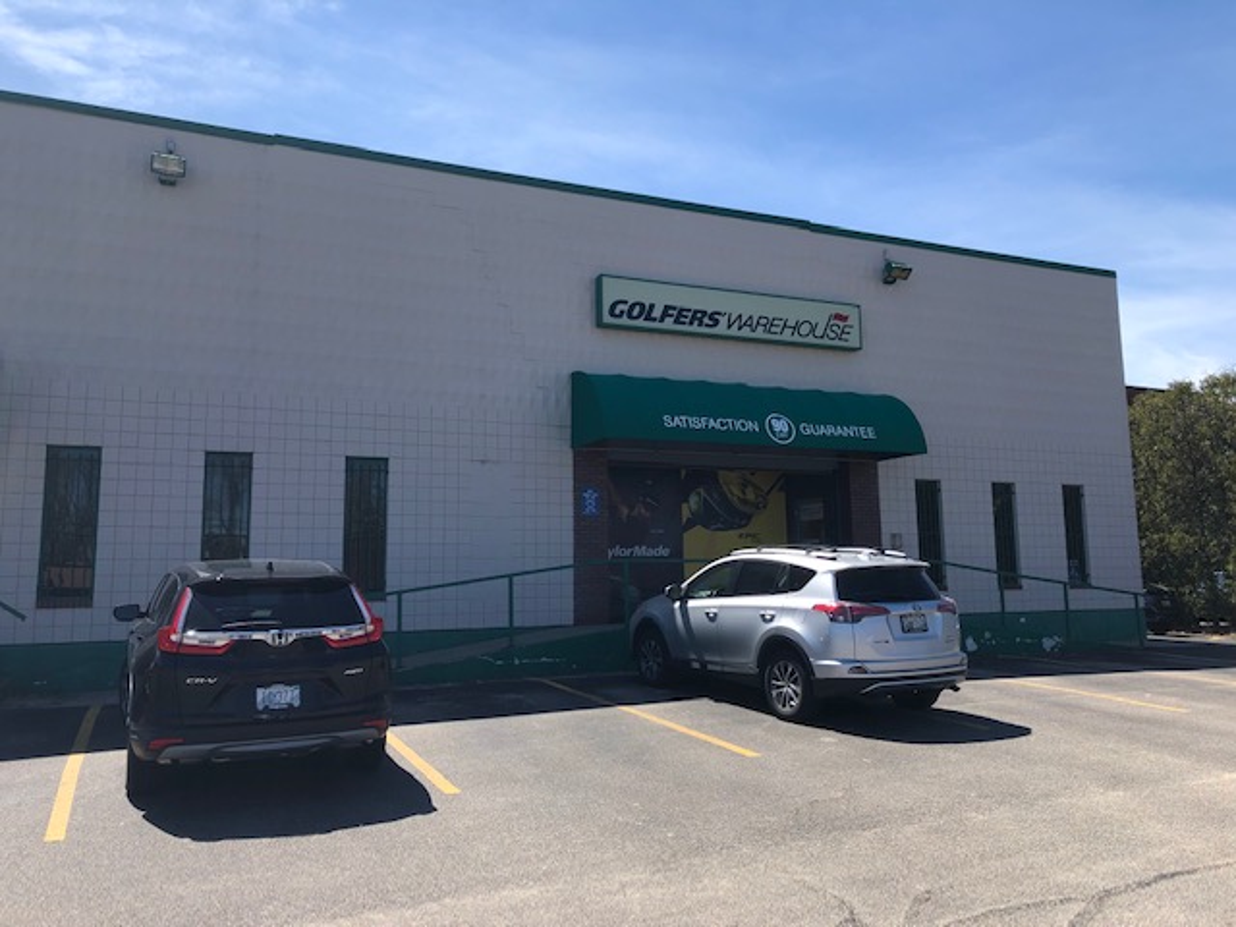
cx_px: 618
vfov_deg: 49.7
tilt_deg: +7.7
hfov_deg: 63.4
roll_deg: +0.7
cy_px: 464
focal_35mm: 28
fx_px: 1000
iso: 20
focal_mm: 3.99
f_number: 1.8
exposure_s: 1/1372
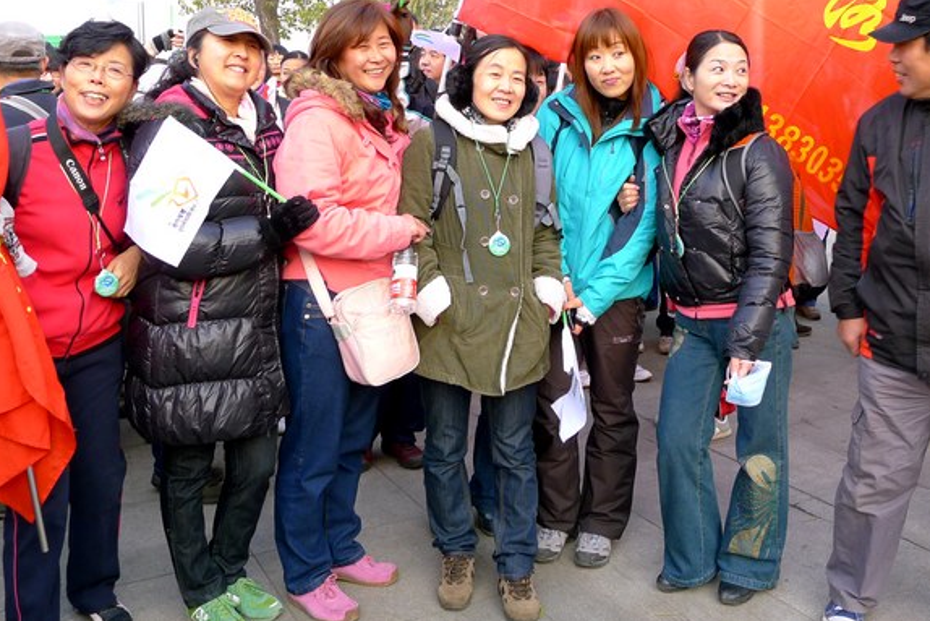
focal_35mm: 39
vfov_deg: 33.8
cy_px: 195
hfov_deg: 49.3
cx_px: 540
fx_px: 1008
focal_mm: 6
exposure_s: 1/100
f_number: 2.8
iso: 100
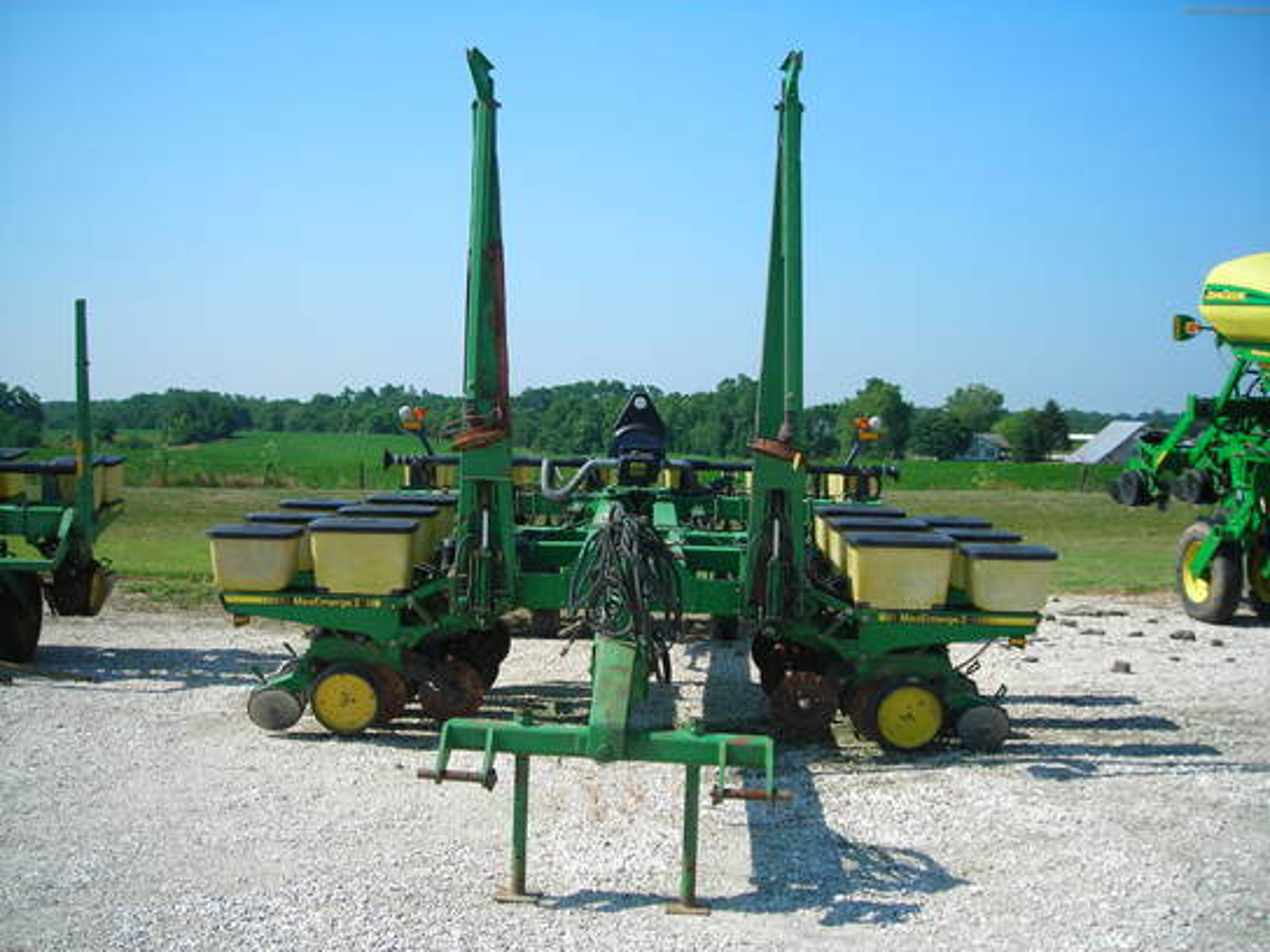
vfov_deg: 37.7
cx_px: 635
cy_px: 476
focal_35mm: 38
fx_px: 1394
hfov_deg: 49.0
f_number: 6.4
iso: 50
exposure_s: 1/160
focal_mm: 6.3
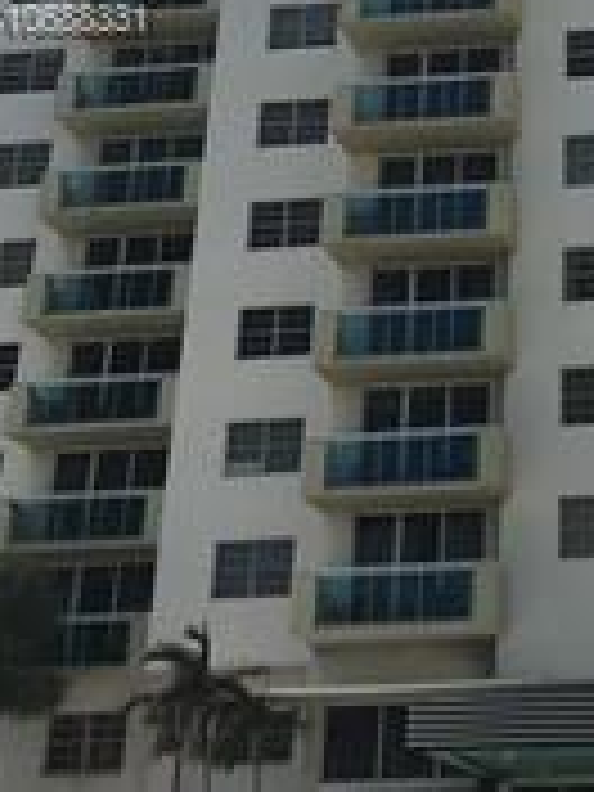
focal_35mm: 79
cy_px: 22
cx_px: 684
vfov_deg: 23.8
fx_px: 1807
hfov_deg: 17.9
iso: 25
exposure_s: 1/2404
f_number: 2.2
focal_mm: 4.15
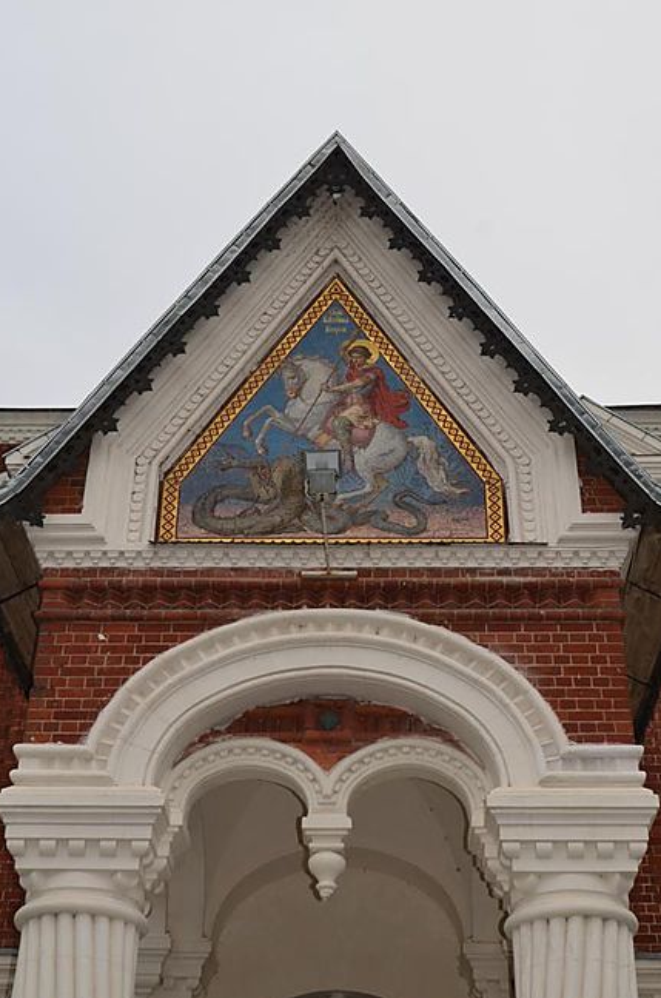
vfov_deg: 39.7
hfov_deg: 26.9
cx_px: 347
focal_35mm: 50
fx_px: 1384
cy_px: 482
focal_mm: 24
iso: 200
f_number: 11
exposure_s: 1/100
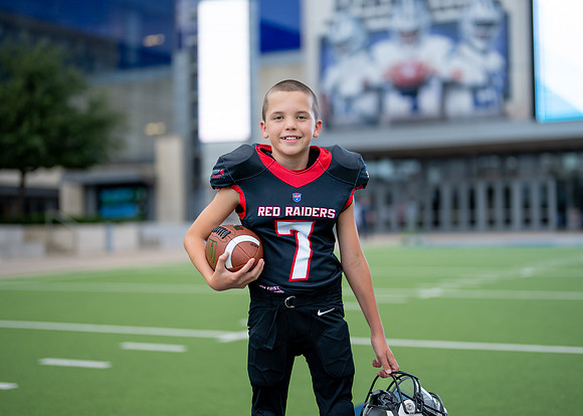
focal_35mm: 60
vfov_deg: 23.7
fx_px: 990
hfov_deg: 32.8
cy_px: 185
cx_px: 297
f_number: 1.2
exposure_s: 1/1000
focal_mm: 50
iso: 100
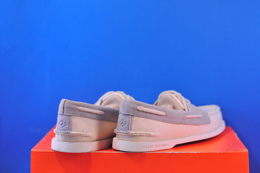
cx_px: 130
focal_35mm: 75
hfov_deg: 27.0
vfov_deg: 18.1
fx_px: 541
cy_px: 86
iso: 250
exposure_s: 1/250
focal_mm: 50
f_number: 2.8
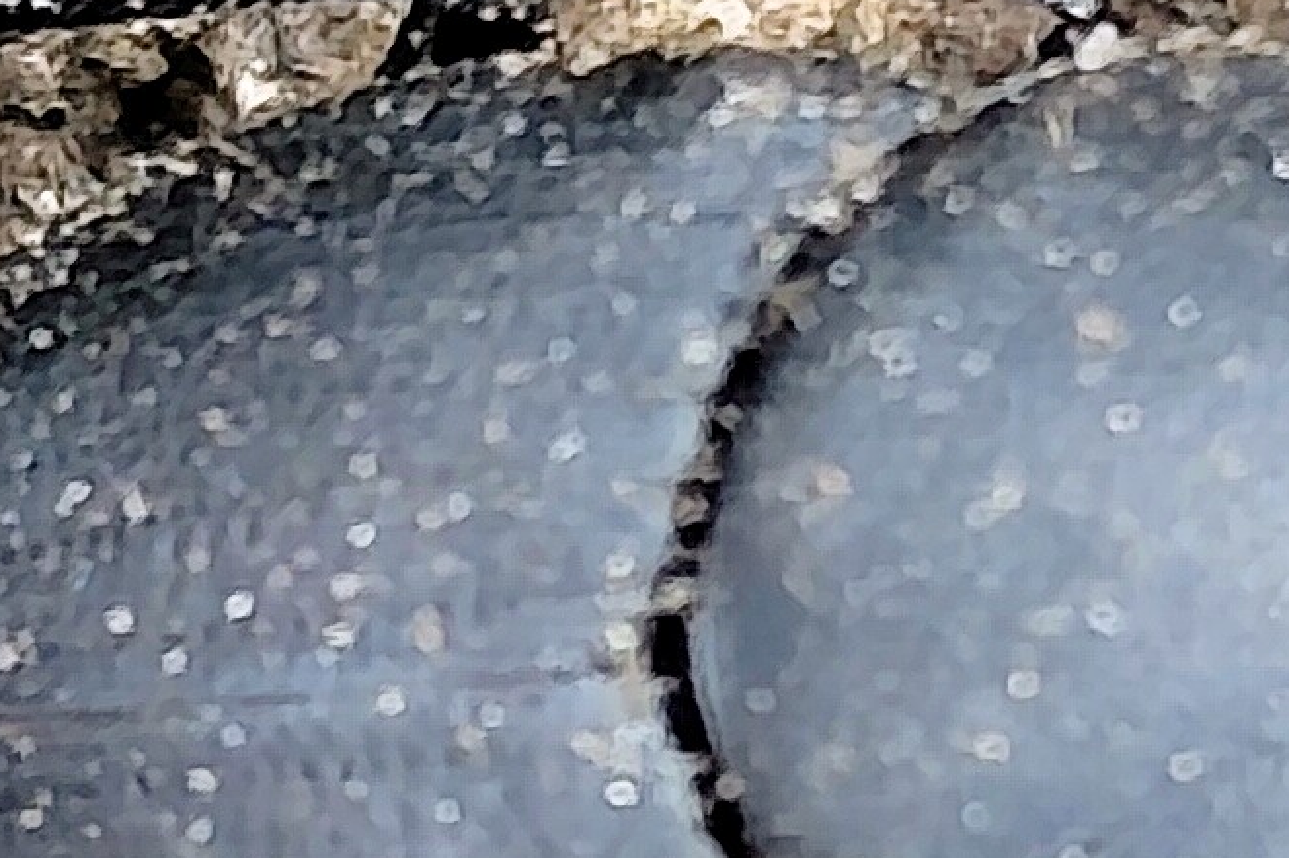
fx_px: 21150
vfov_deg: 2.3
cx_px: 1129
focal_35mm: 591
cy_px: 201
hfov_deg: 3.5
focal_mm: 6.19
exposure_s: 1/100
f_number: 1.65
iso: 100
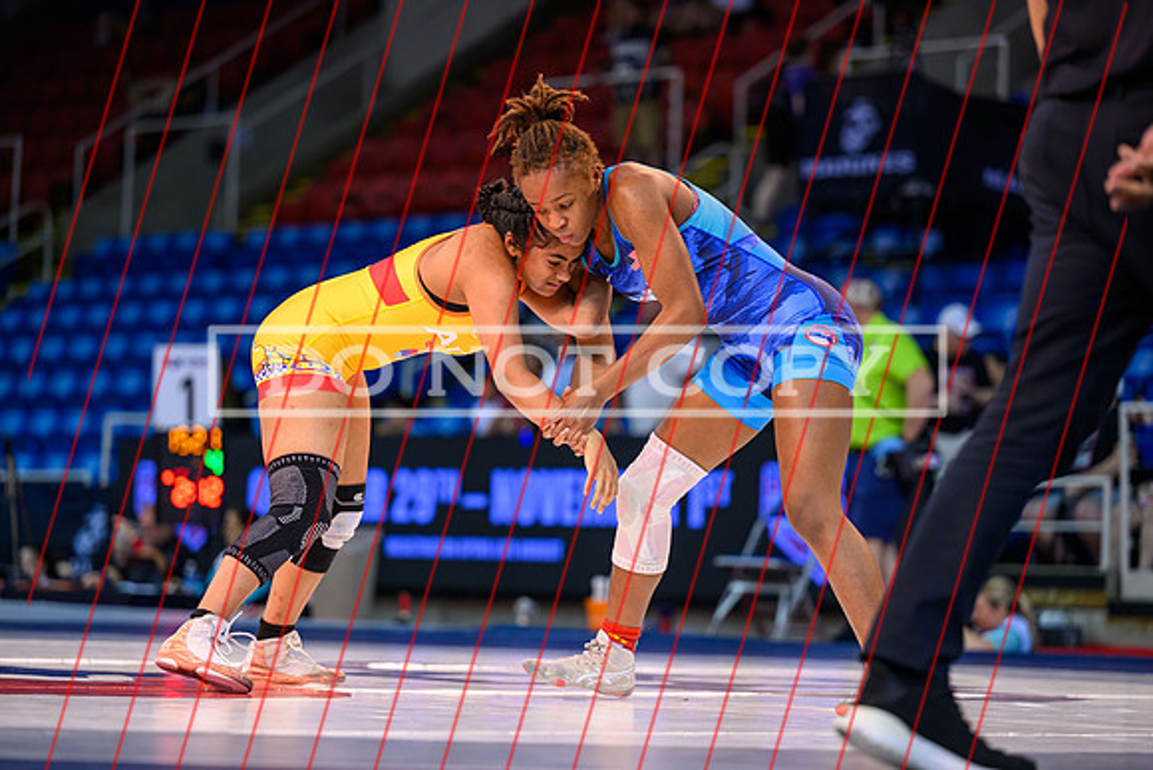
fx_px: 4004
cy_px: 385
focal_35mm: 125
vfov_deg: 11.0
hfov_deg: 16.4
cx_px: 576
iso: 1250
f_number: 2.8
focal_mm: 125
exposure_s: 1/800
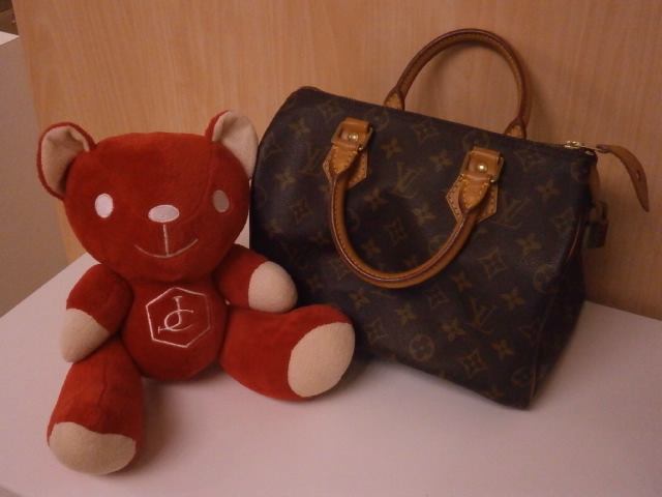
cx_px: 331
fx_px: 899
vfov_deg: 30.9
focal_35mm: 47
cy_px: 248
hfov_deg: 40.4
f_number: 3.4
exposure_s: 1/200
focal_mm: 8.3
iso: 800
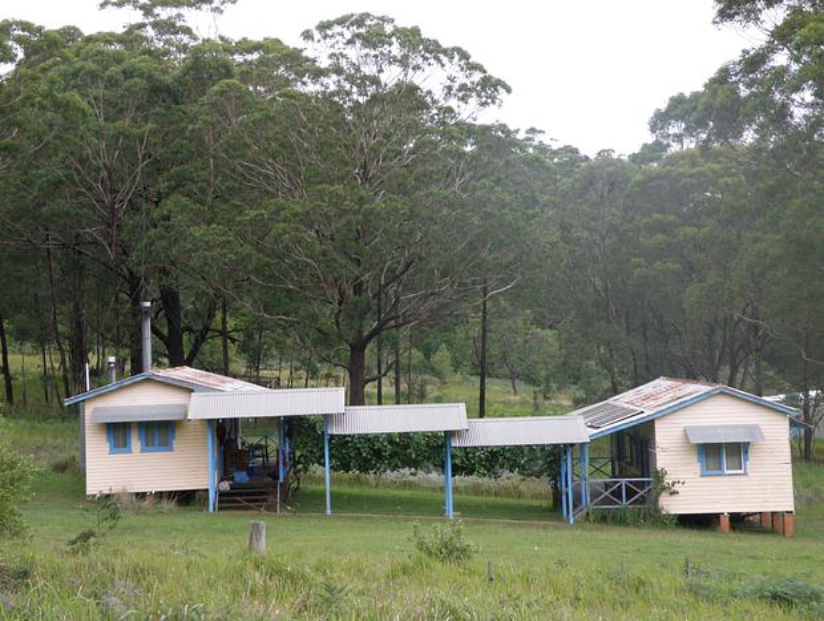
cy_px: 310
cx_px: 412
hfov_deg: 14.2
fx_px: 3314
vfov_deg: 10.7
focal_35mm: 139
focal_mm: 24.76
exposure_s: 1/500
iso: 200
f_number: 3.9
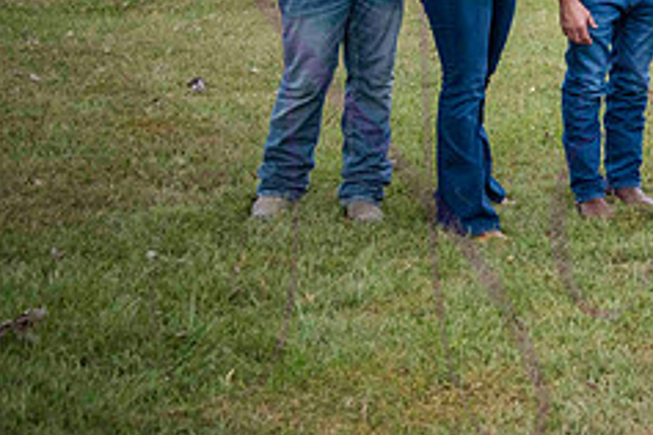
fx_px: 1687
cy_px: -51
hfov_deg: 20.9
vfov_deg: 14.4
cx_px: 703
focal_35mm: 93
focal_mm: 38
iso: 400
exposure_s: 1/500
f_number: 4.5
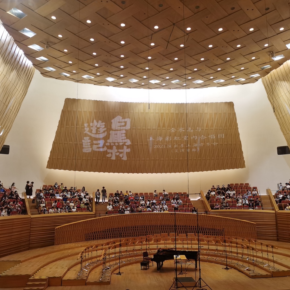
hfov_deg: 51.1
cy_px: 145
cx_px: 154
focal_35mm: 32
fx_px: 303
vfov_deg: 51.1
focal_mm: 5.58
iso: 160
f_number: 1.8
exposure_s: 1/50
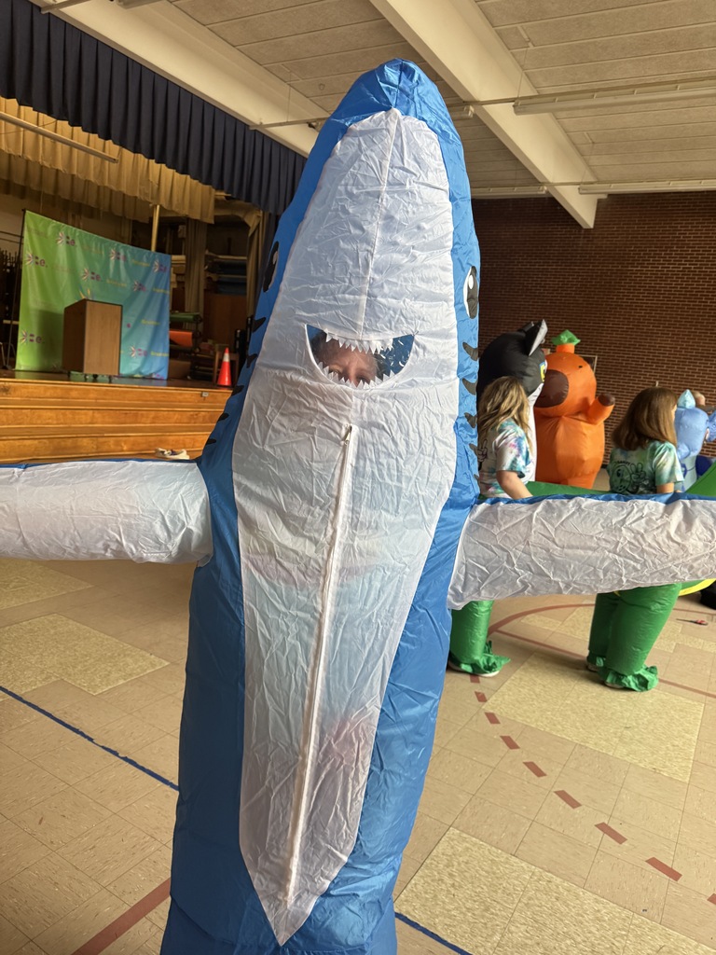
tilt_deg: -8.9
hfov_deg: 56.8
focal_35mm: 24
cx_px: 358
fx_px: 662
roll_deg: -6.4
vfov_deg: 71.6
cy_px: 478
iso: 160
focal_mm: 6.76
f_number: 1.78
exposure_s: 1/120
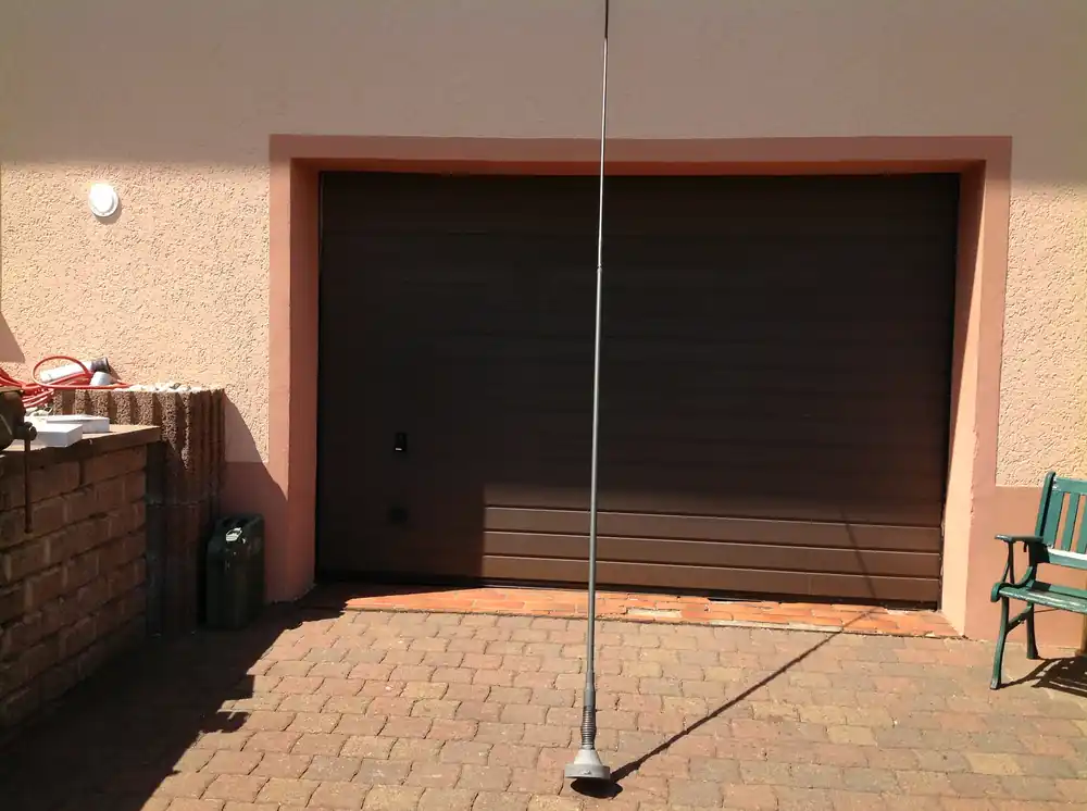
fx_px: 1097
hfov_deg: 52.7
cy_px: 406
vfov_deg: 40.6
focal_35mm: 35
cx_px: 544
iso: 50
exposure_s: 1/1513
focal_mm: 4.28
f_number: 2.4
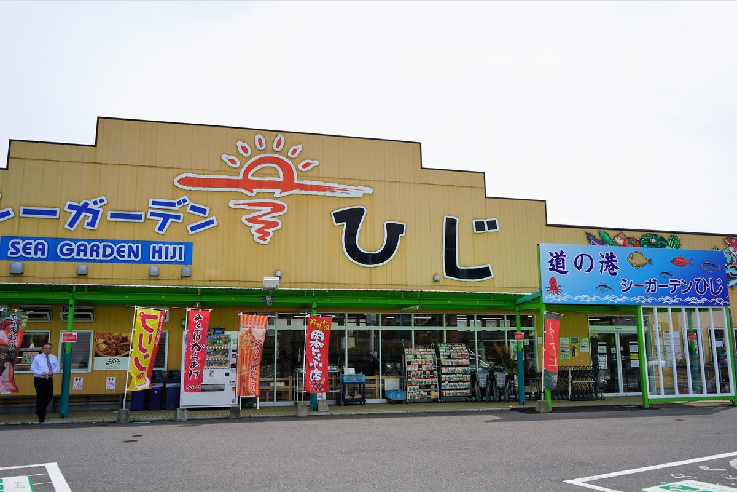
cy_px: 246
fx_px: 573
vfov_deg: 46.4
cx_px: 368
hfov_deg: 65.5
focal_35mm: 28
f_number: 4.5
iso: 100
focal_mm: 28
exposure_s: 1/250
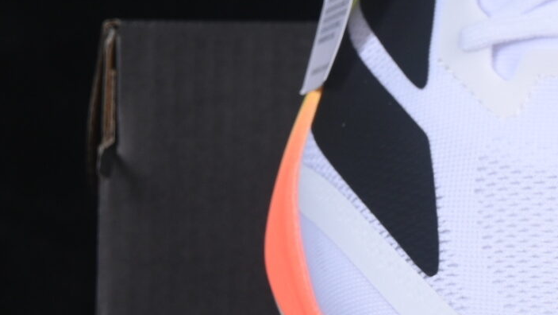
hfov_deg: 7.4
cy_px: 71
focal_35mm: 286
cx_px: 824
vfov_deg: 4.3
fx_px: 4233
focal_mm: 50
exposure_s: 1/80
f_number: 8
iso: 160
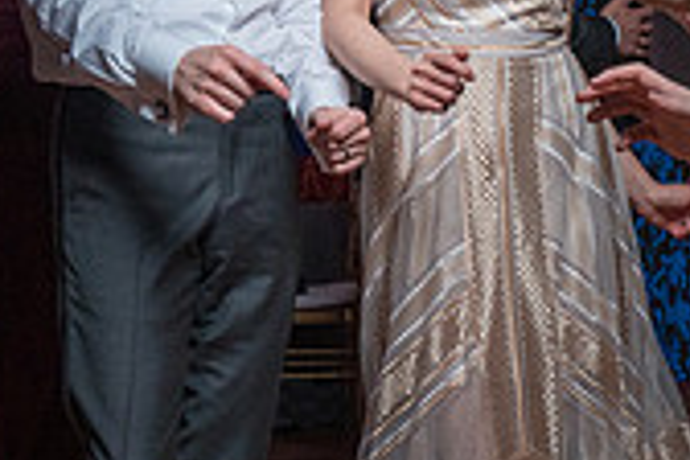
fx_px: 1802
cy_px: 126
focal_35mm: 94
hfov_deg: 21.7
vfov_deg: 14.5
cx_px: 366
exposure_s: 1/200
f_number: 5.6
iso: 2000
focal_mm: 25
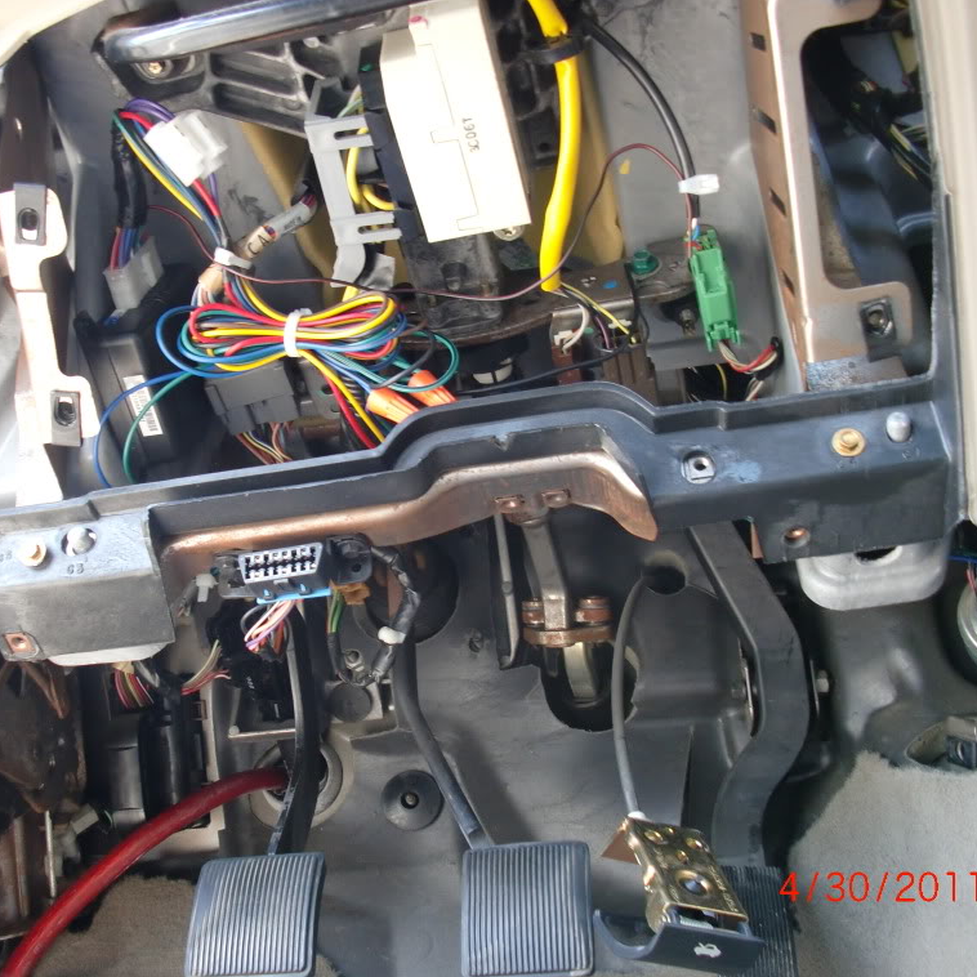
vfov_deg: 39.2
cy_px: 494
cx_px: 407
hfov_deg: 39.1
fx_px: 1373
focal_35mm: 43
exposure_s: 1/60
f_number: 2.8
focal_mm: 6.3
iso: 160
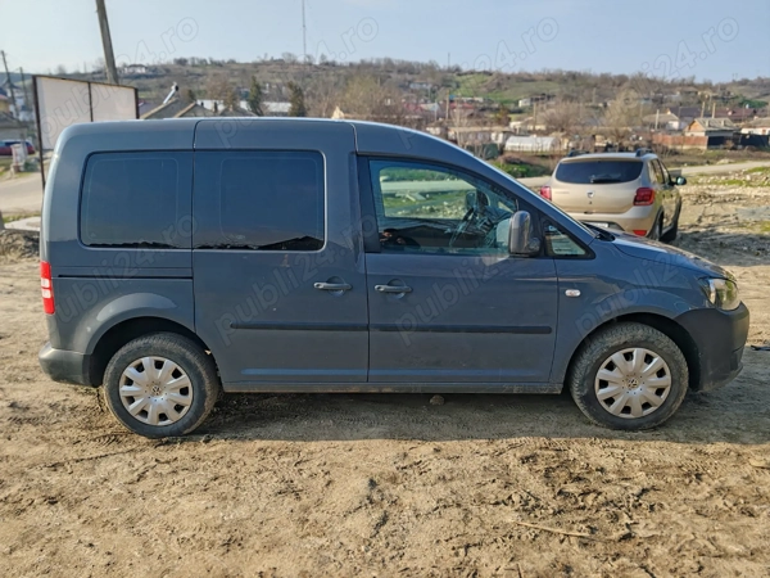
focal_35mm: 27
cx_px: 385
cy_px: 289
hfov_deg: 65.3
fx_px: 601
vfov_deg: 51.4
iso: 50
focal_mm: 6.12
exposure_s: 1/640
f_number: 2.4
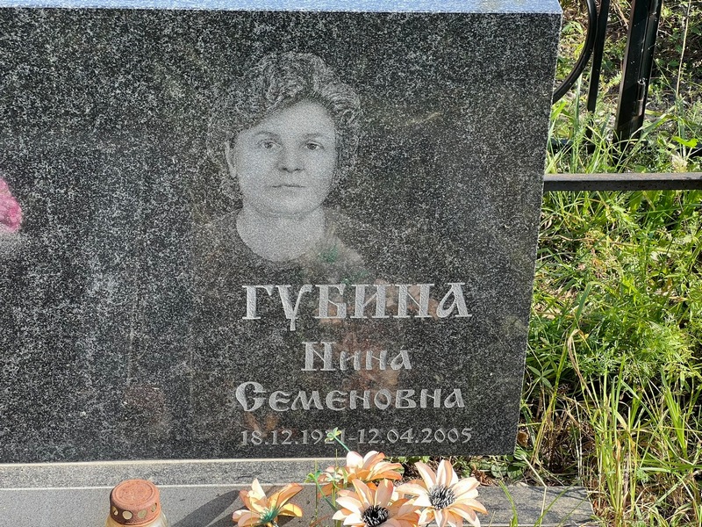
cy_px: 264
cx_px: 351
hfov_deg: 25.3
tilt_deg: -29.8
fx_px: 1562
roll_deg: -1.5
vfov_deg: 19.1
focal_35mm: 77
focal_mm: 9
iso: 32
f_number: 2.8
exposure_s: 1/110
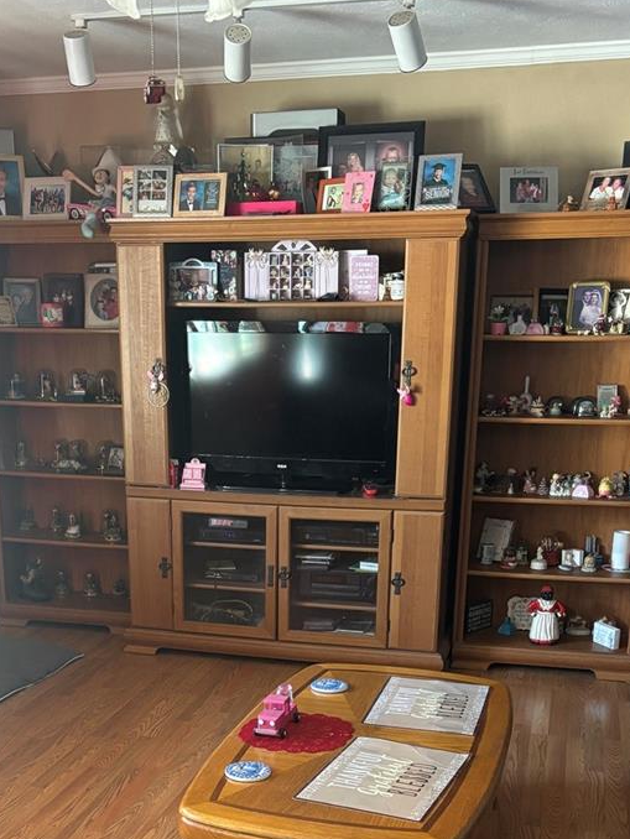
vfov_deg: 39.8
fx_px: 1116
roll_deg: -0.1
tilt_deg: -18.4
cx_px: 235
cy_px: 658
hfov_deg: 31.4
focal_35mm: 46
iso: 640
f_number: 1.6
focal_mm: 5.96
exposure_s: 1/40
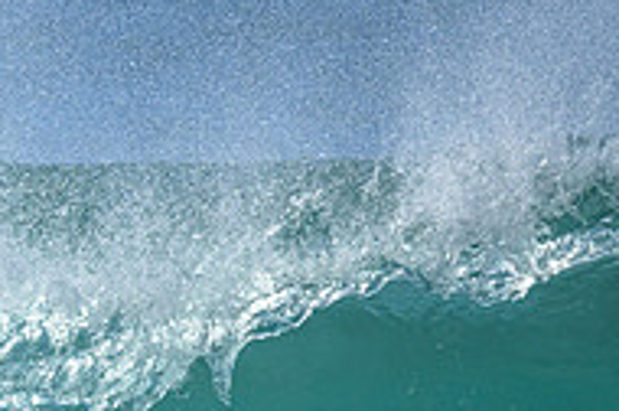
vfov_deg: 0.5
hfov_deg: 0.7
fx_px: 50380
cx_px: -161
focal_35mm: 2935
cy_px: 496
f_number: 6.3
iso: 250
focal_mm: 800
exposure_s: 1/2000
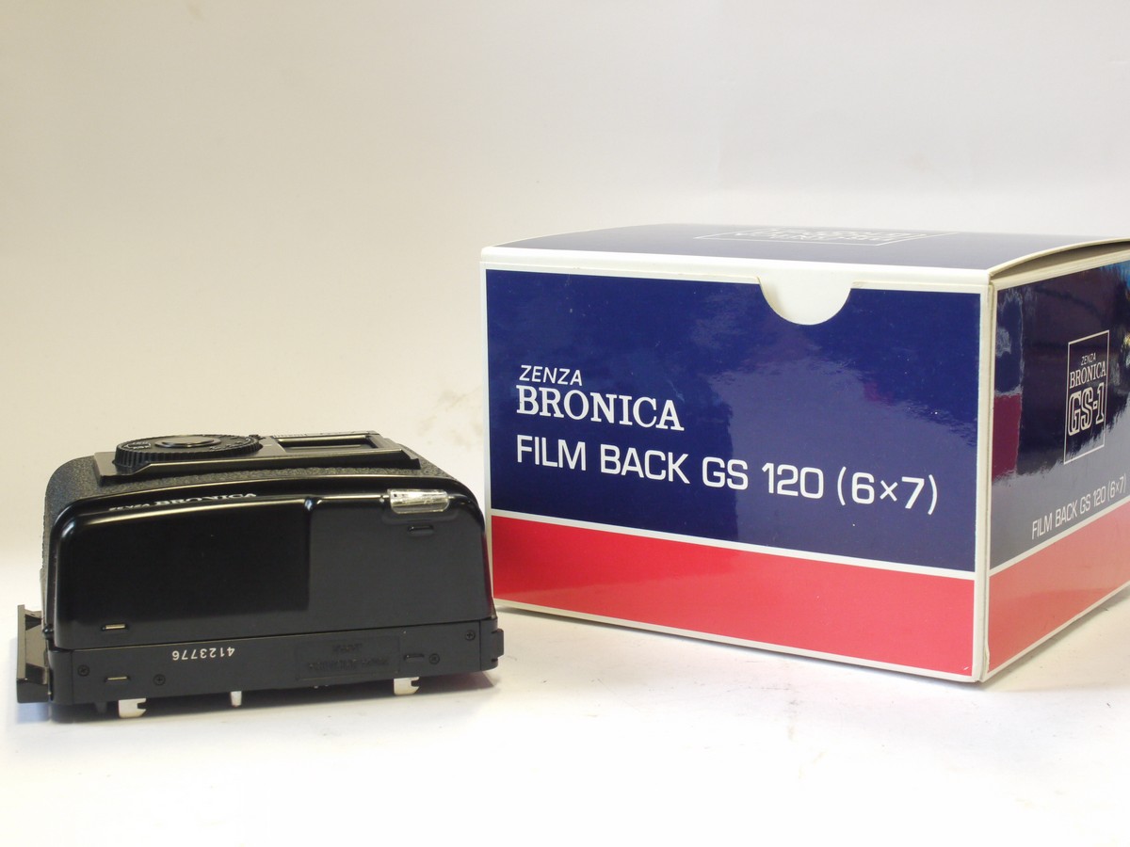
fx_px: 1959
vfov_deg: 24.4
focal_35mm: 60
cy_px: 424
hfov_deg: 32.2
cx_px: 565
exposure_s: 1/15
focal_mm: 30
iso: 800
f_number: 10
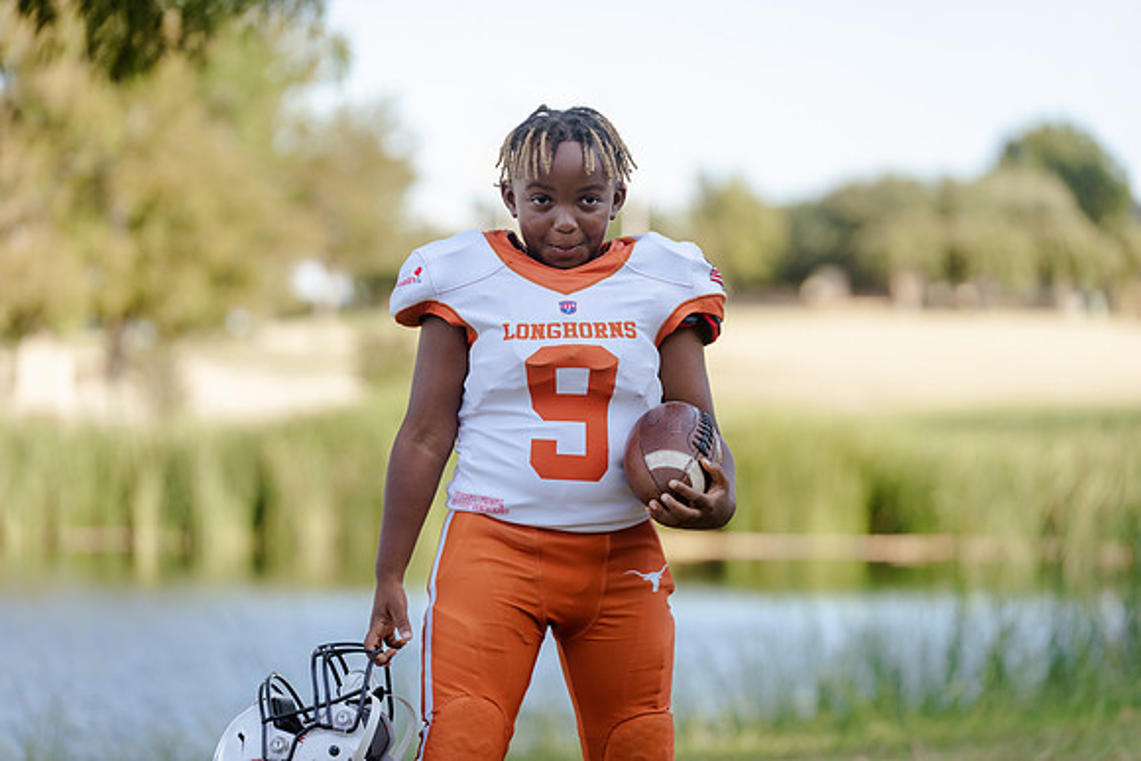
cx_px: 570
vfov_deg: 10.2
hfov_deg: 15.2
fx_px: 4280
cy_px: 380
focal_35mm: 135
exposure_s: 1/320
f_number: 3.2
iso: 125
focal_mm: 135
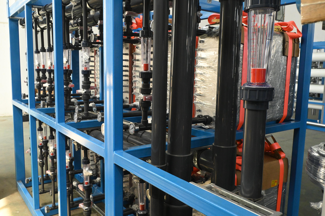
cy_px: 108
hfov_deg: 60.7
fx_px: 278
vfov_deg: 42.6
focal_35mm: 31
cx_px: 162
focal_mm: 20.5
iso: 3200
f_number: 5.6
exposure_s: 1/200
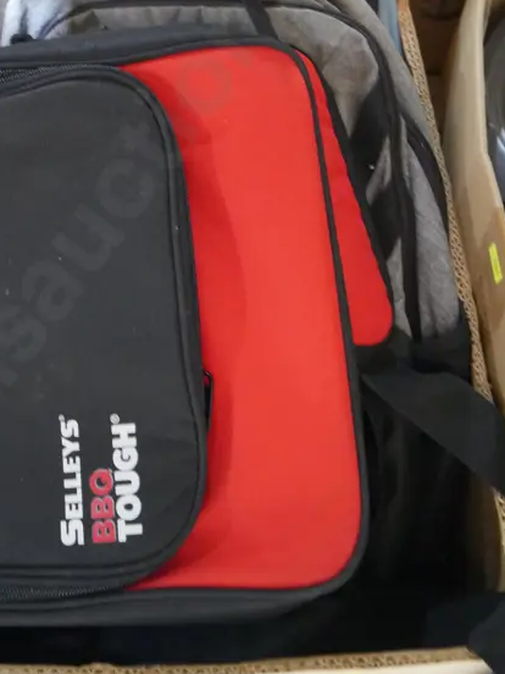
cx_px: 93
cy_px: 230
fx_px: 1011
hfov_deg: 27.4
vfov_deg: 36.5
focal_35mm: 52
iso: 3200
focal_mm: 14
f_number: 4
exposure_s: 1/25
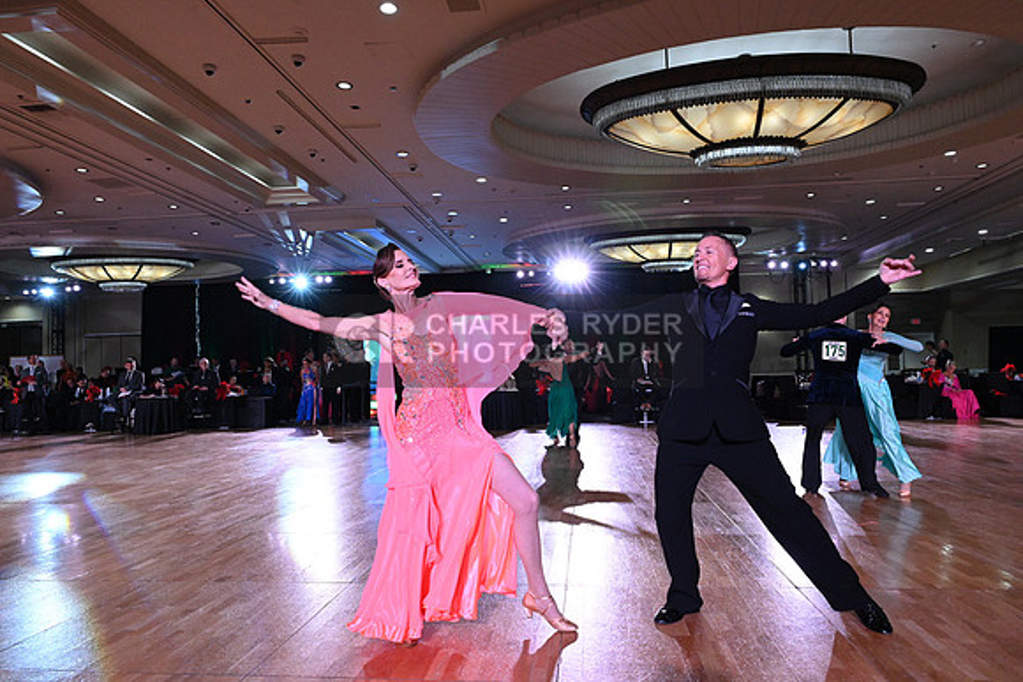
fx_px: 682
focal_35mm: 24
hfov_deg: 73.7
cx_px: 512
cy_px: 341
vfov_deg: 53.2
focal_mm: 24
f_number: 7.1
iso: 5000
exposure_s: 1/320
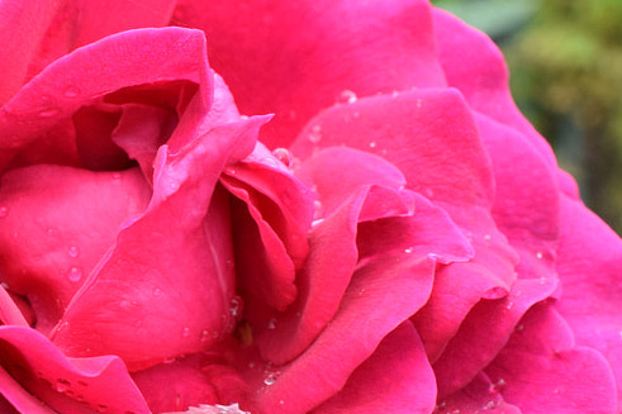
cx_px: 91
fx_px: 1773
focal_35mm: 103
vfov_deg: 13.2
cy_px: 365
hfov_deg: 19.6
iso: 400
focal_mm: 21
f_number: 8
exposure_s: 1/200
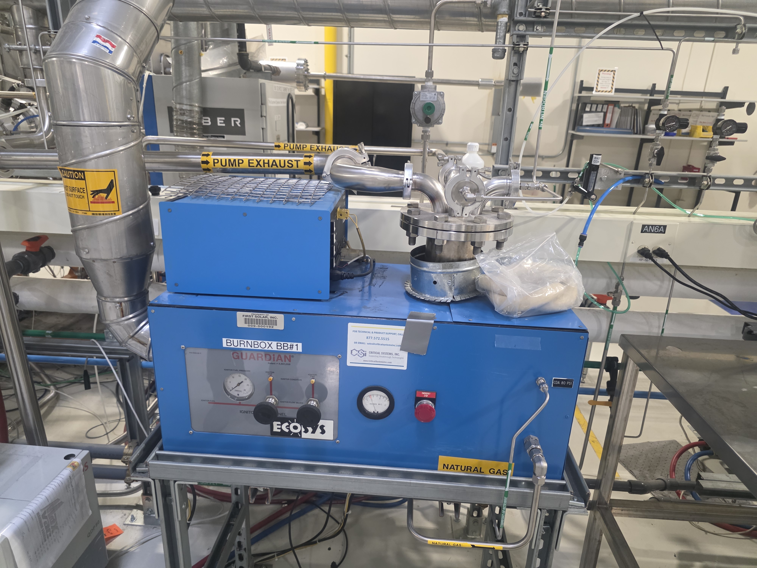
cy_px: 284
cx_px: 378
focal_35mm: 23
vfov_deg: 58.9
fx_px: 503
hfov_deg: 73.9
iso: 800
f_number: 1.7
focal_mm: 6.3
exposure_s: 1/120
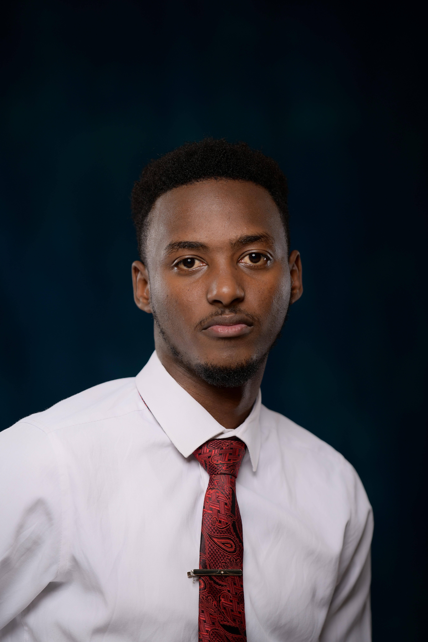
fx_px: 2675
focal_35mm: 150
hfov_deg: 9.1
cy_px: 321
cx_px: 214
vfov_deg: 13.7
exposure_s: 1/200
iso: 100
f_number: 2.8
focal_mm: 150
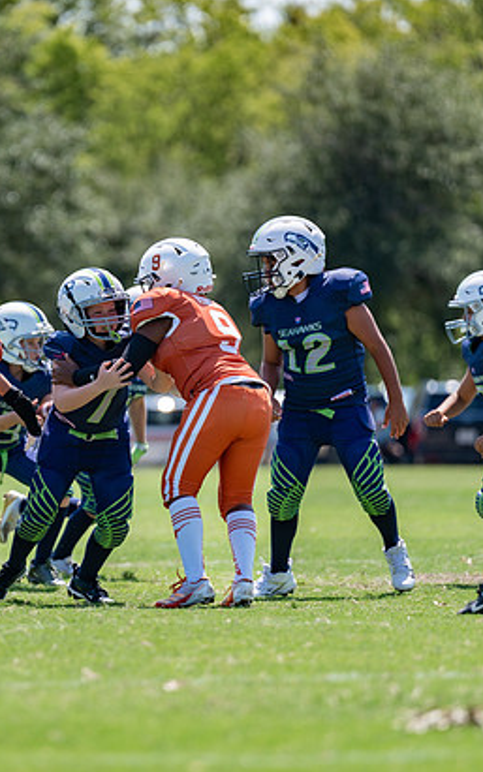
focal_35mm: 373
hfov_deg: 3.5
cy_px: 383
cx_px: 71
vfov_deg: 5.6
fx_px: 7853
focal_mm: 200
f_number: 3.2
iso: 100
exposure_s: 1/1000
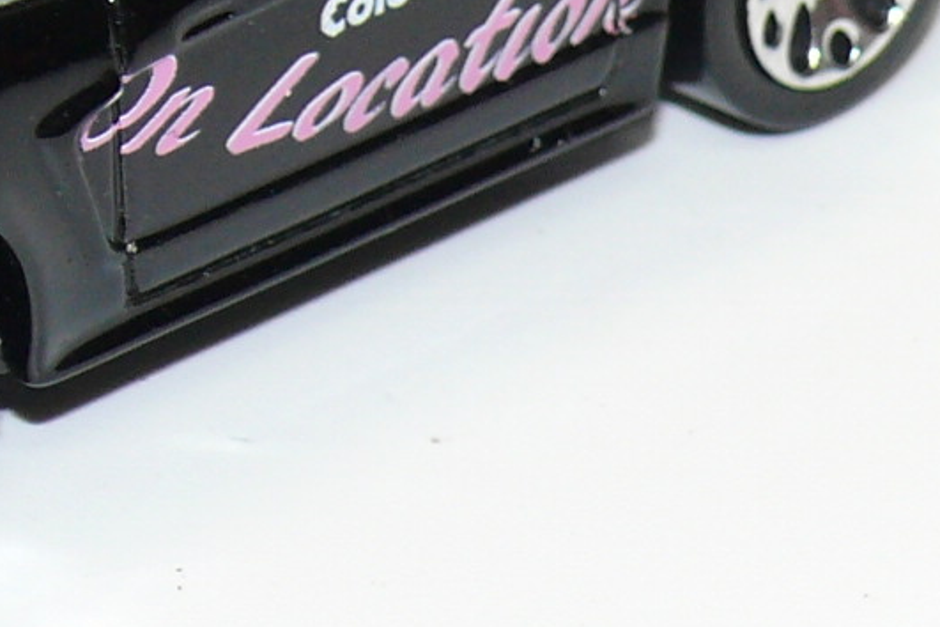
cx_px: -67
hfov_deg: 6.4
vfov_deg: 4.2
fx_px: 8433
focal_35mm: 323
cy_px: -89
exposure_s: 1/30
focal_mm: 13.6
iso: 100
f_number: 4
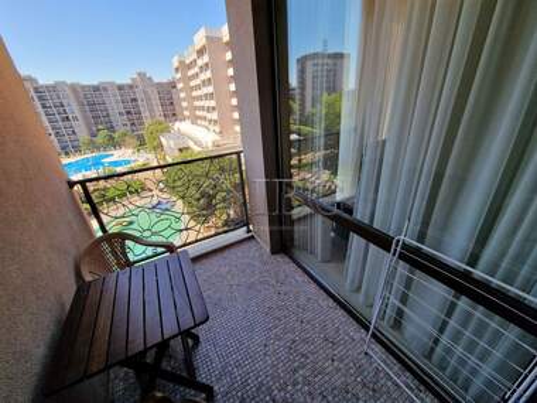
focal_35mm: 13
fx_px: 202
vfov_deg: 89.9
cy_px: 202
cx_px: 268
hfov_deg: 106.2
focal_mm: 2.2
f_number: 2.2
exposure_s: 1/628
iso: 50
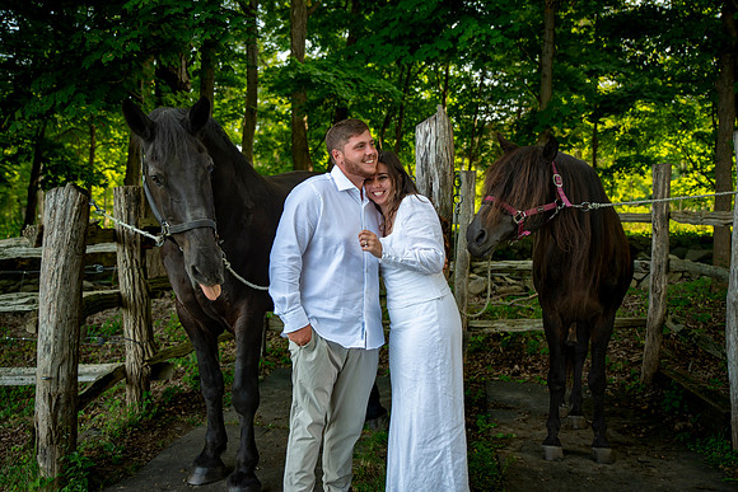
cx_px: 369
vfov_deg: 35.6
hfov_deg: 51.4
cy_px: 241
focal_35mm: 37
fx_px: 767
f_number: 2.8
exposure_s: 1/500
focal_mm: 35
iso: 400
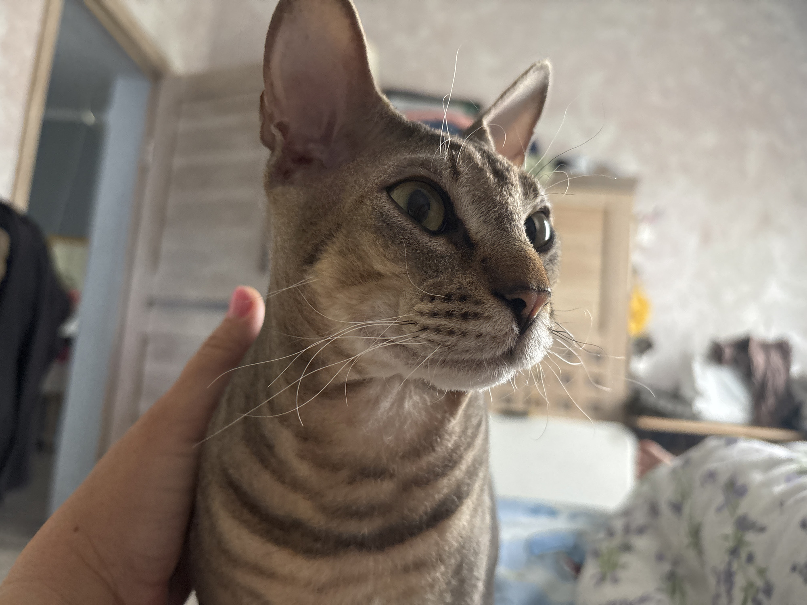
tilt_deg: +7.2
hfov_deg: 67.3
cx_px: 404
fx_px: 606
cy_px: 302
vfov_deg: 53.1
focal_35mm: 26
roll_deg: -5.7
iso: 500
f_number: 1.6
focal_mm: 5.96
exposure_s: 1/60
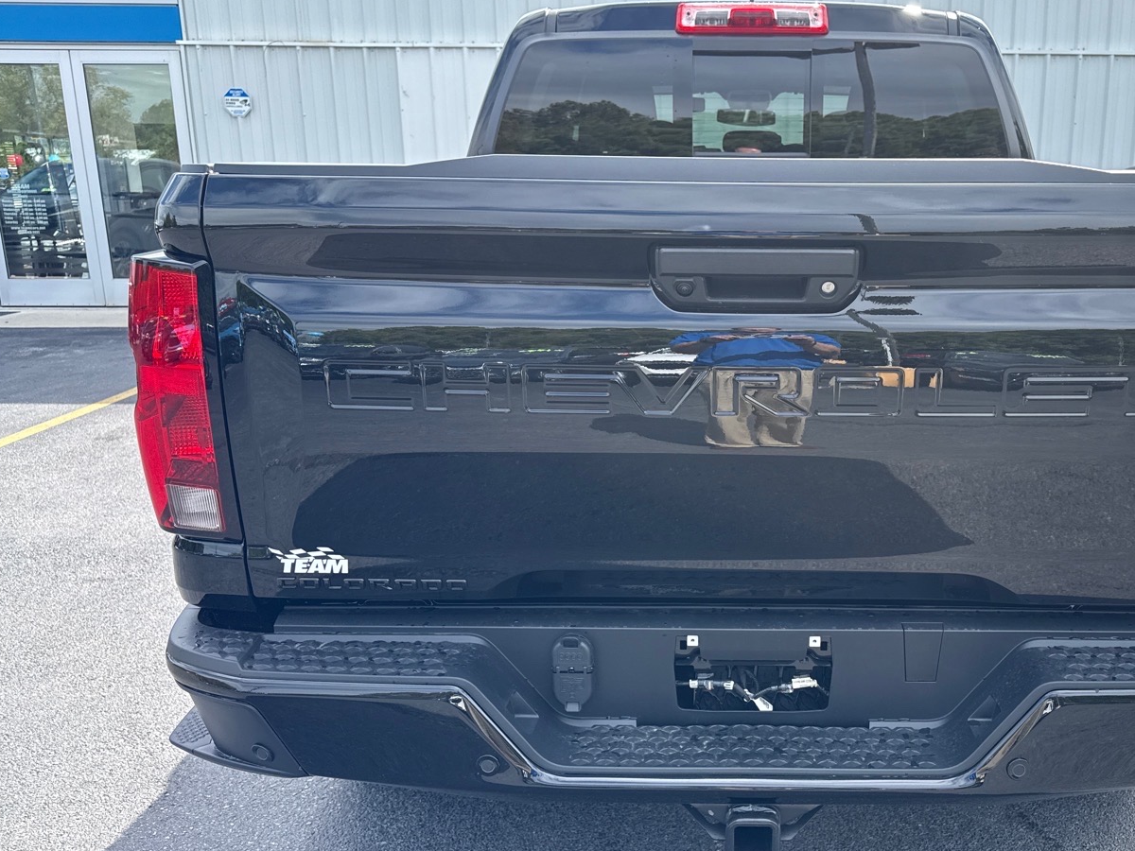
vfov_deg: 44.1
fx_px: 1049
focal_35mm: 32
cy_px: 470
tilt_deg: -15.0
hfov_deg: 55.8
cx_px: 742
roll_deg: -1.2
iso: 80
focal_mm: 6.76
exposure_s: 1/1314
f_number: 1.78
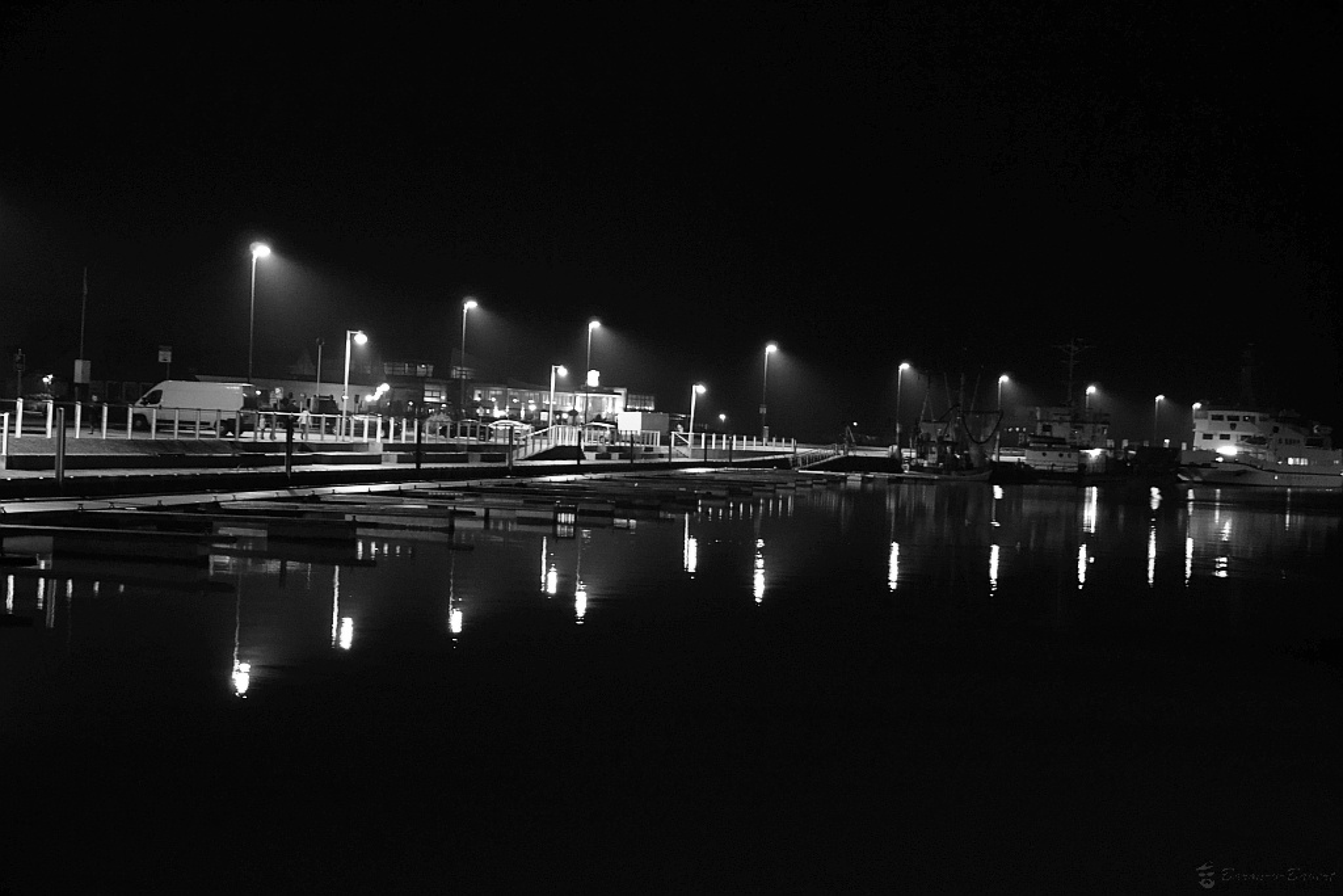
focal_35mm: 48
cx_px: 672
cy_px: 448
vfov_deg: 28.1
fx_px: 1791
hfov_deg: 41.1
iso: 3200
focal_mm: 32
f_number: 4.2
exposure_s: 1/5
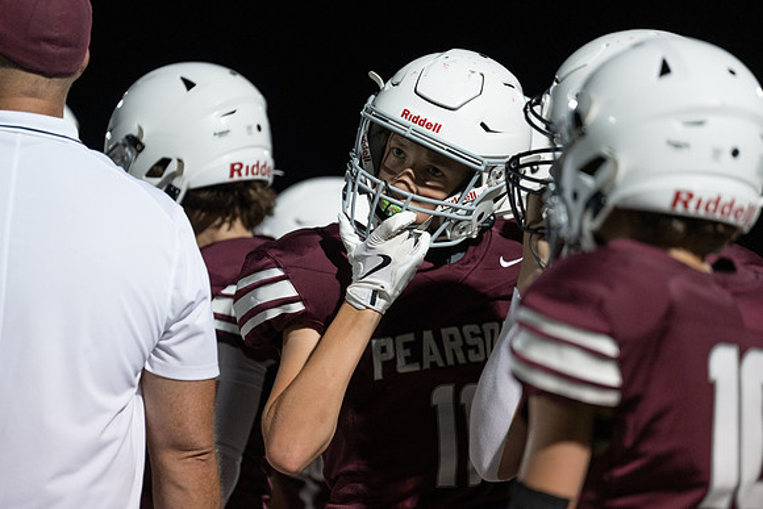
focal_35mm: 194
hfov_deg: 10.6
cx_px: 382
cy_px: 254
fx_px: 4112
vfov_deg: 7.1
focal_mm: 194
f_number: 2.8
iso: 2000
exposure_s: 1/1000
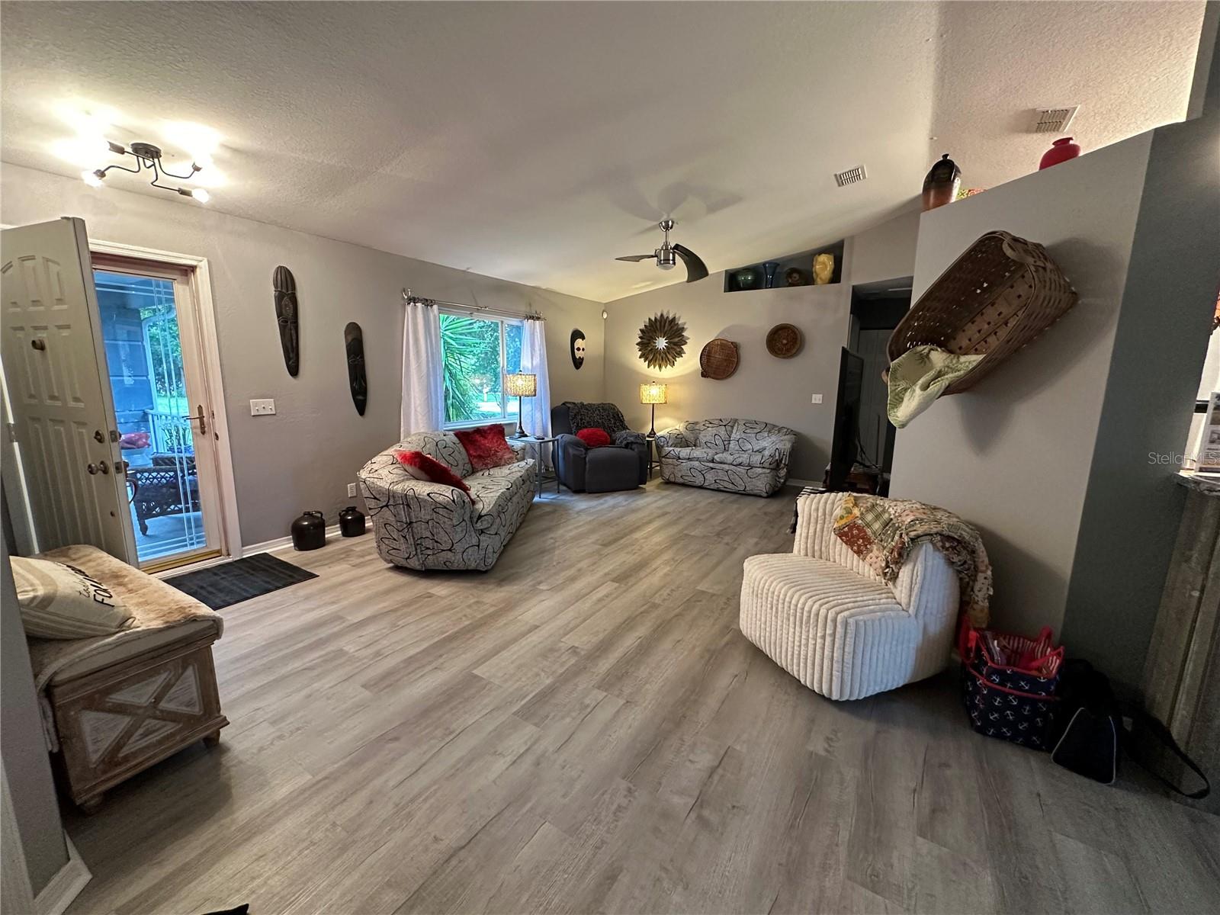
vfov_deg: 85.7
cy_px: 458
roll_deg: -0.9
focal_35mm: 14
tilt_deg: -10.2
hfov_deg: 102.1
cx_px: 610
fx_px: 493
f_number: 2.2
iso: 400
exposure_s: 1/60
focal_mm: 2.22
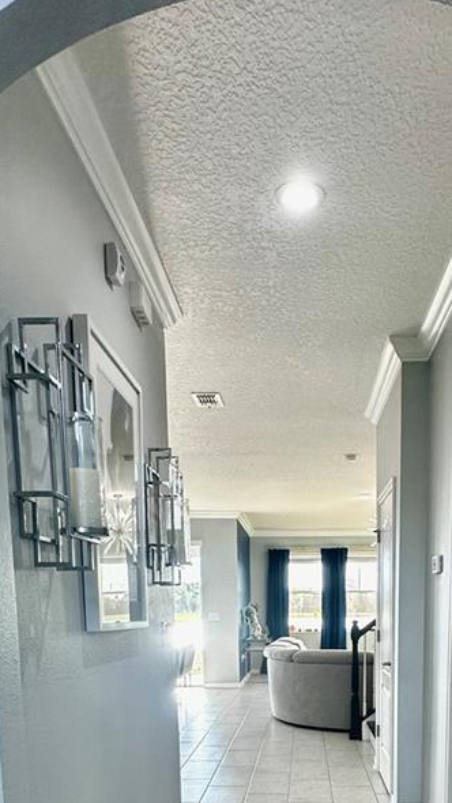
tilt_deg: -7.2
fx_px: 660
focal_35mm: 31
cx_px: 302
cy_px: 697
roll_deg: -0.6
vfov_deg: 55.7
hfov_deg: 37.4
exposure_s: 1/120
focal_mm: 2.22
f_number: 2.2
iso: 100
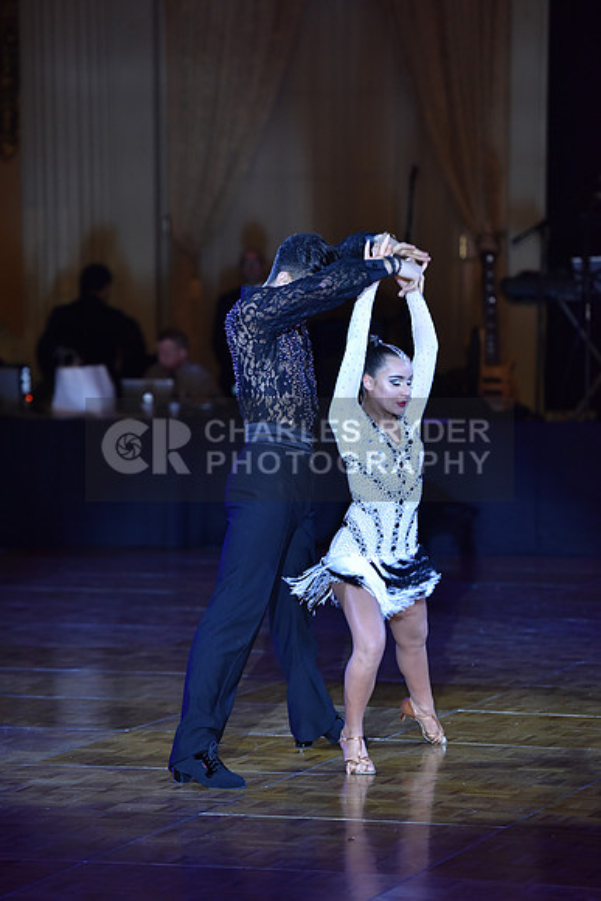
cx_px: 300
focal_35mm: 160
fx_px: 4004
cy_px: 450
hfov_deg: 8.6
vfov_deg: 12.8
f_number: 3.2
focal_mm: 160
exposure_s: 1/250
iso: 1600
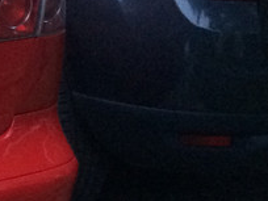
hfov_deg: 11.2
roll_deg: -3.0
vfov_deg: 9.8
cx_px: -336
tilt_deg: -15.9
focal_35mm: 152
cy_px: 79
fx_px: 1177
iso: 320
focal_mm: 4.15
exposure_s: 1/20
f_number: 2.2
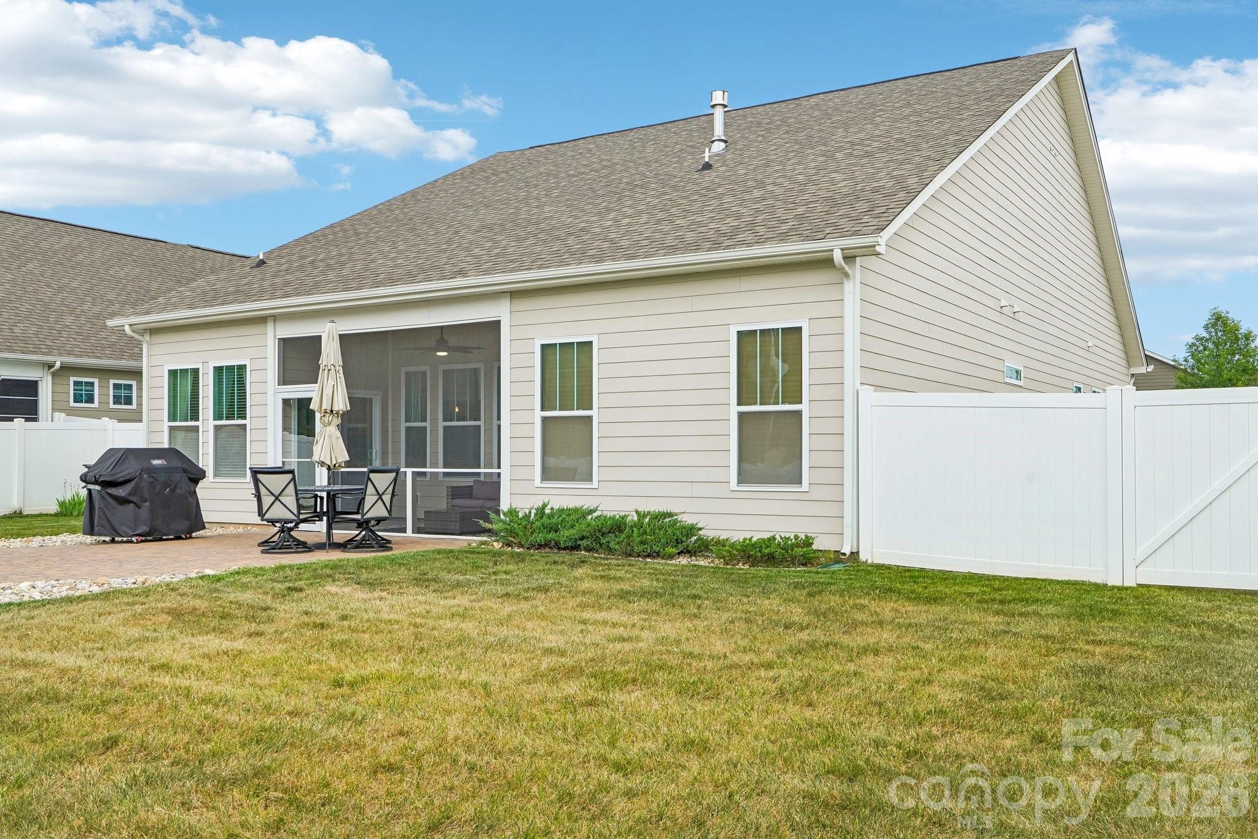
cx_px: 629
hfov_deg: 61.9
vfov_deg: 43.6
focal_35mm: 30
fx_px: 1048
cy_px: 420
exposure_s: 1/45
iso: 100
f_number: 8
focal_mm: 20
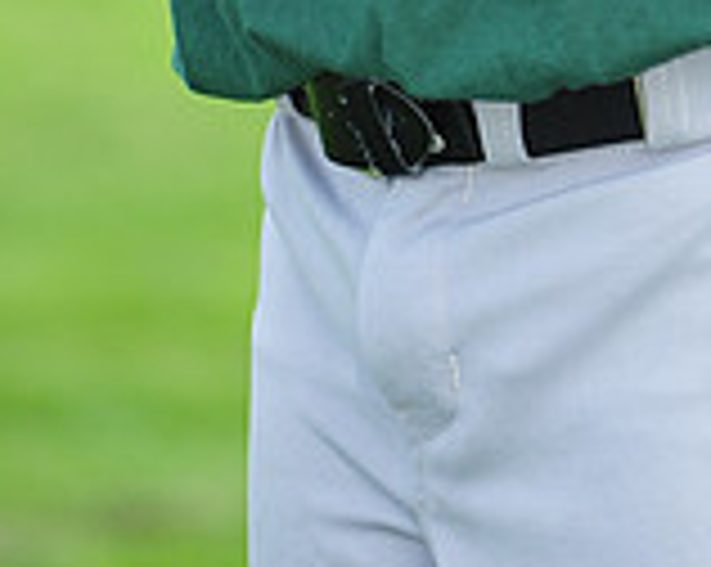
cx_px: 572
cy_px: -616
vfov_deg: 2.2
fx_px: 14481
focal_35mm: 689
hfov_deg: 2.8
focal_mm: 200
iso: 400
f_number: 4
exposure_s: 1/1000
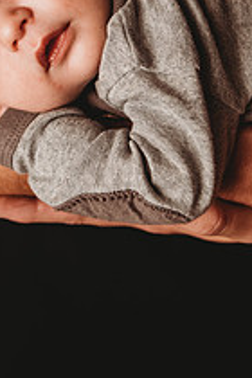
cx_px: 5
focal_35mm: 103
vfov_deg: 19.3
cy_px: 0
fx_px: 1081
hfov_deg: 13.1
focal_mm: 48
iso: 100
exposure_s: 1/160
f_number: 4
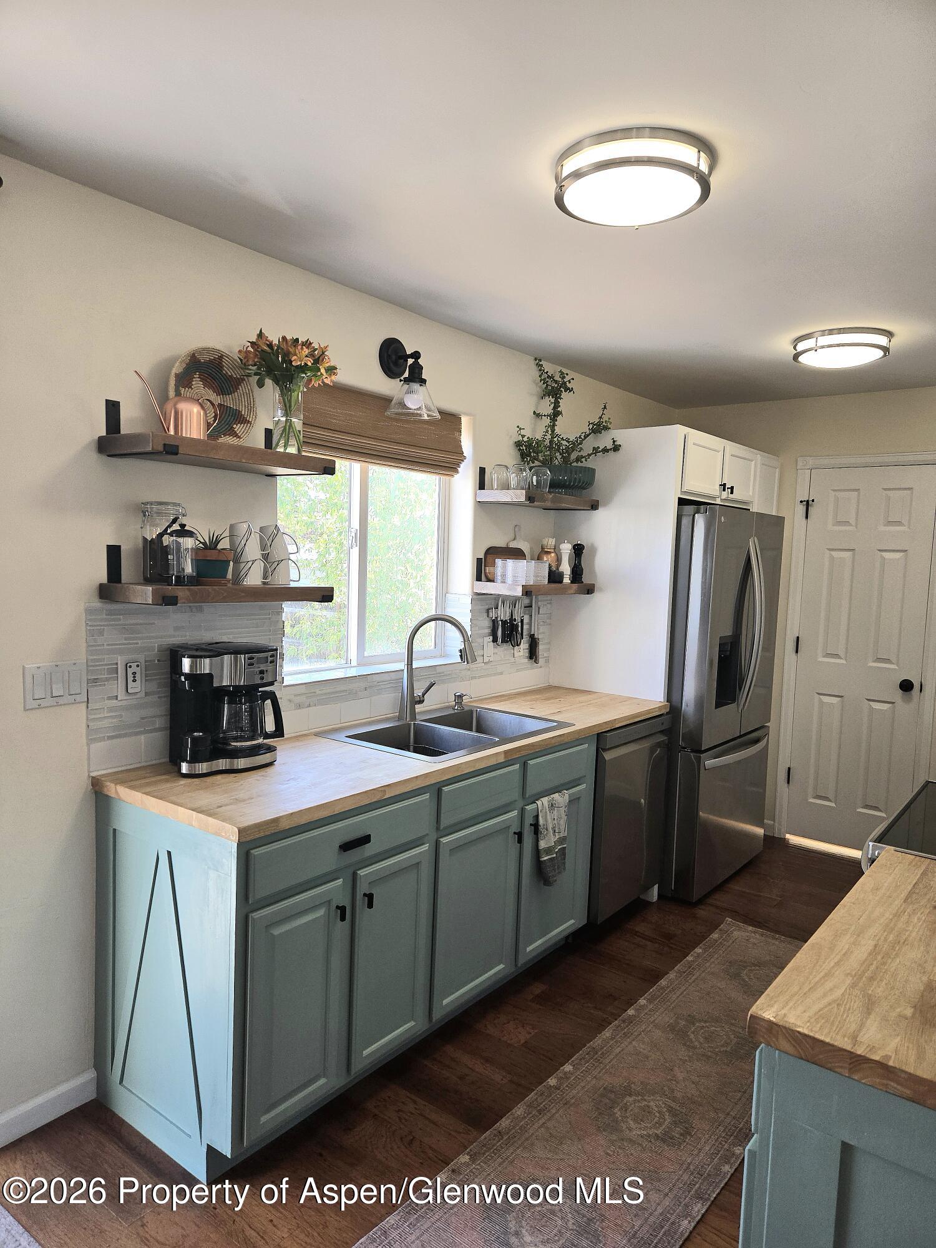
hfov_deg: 58.9
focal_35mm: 23
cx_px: 468
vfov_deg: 73.9
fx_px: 829
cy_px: 624
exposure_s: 1/120
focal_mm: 5.4
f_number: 1.8
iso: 32
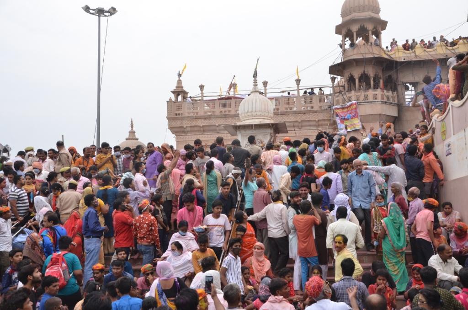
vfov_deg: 34.1
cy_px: 155
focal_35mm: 39
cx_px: 234
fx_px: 506
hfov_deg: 49.6
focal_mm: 26
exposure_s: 1/160
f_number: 8
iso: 500
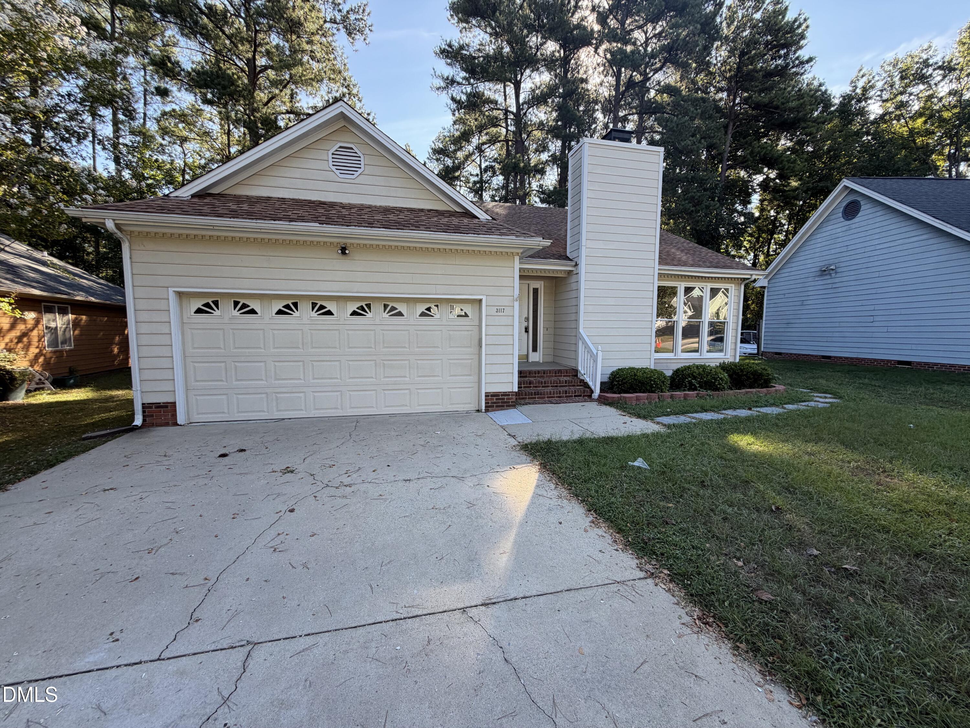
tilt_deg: -5.1
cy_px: 364
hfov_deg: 102.1
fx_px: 392
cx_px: 485
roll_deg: -0.3
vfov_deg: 85.7
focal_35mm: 14
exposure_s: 1/258
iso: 40
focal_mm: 2.22
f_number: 2.2
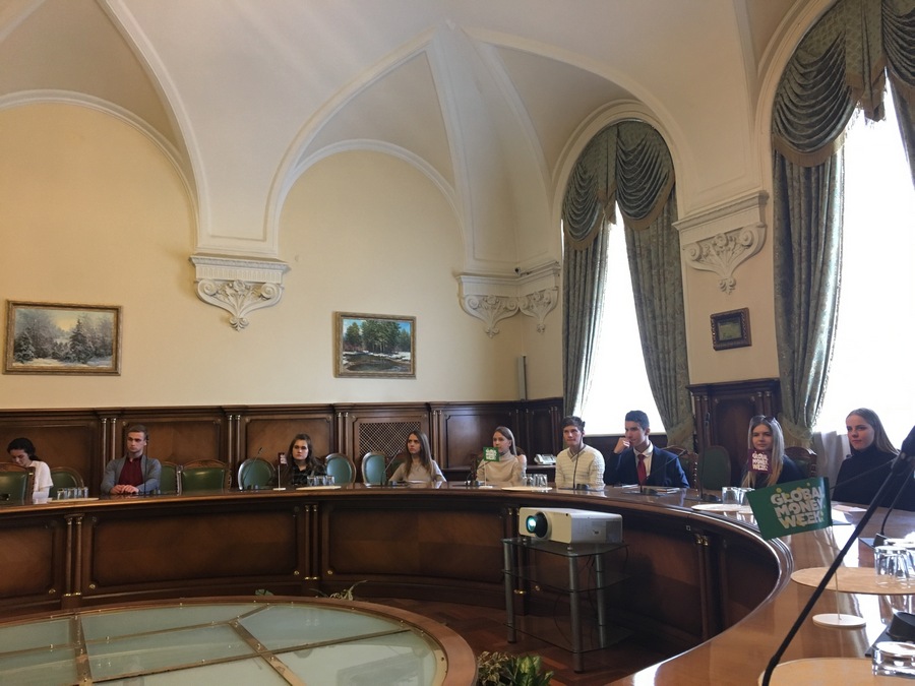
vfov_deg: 48.2
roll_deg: +1.7
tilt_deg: +6.7
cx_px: 458
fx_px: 767
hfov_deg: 61.7
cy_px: 343
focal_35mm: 29
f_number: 2.2
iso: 160
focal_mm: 4.15
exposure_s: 1/33
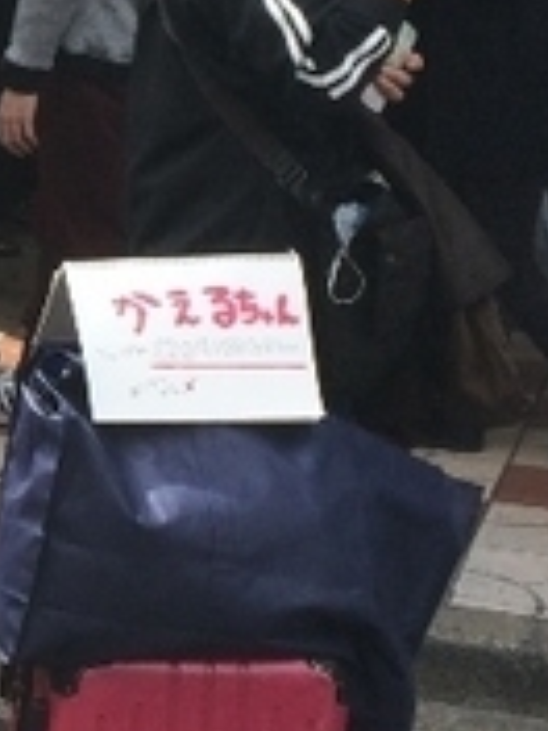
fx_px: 2786
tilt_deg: -13.3
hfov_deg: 10.4
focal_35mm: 132
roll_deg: +0.9
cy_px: 303
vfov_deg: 14.9
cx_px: -527
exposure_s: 1/838
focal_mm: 4.15
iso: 32
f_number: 2.2
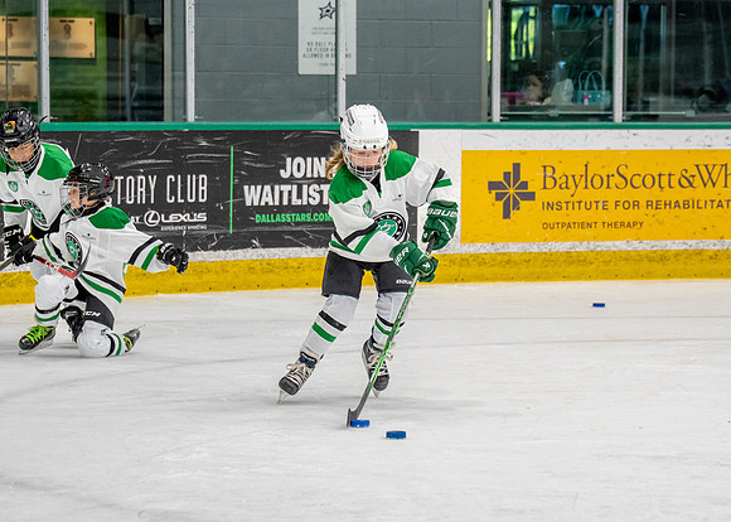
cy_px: 283
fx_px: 3381
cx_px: 392
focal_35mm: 163
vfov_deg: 8.8
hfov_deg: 12.3
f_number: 2.8
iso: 1250
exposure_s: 1/1000
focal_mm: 70
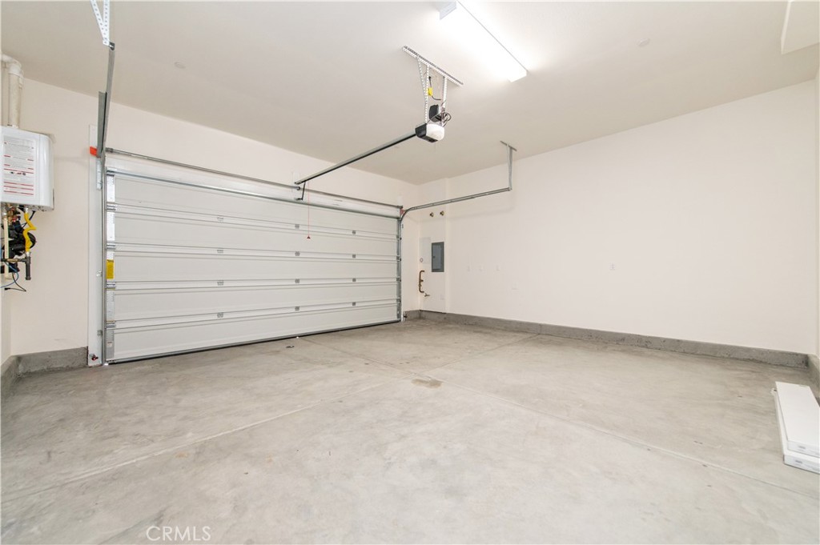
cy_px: 272
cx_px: 410
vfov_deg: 81.1
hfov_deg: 104.3
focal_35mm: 14
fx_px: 319
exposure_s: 1/60
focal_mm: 14
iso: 1100
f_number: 4
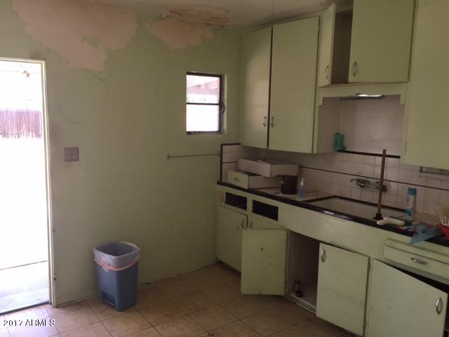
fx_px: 376
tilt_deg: -10.3
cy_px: 168
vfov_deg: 48.2
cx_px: 224
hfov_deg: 61.7
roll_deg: -2.5
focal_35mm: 29
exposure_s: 1/60
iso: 32
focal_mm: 4.15
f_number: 2.2
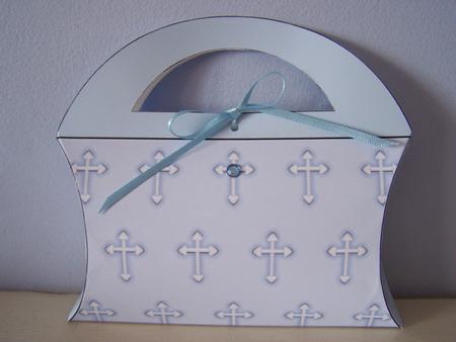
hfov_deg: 49.0
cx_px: 228
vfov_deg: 37.8
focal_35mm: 38
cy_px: 171
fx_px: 501
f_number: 2.8
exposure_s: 1/10
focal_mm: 6.3
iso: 140
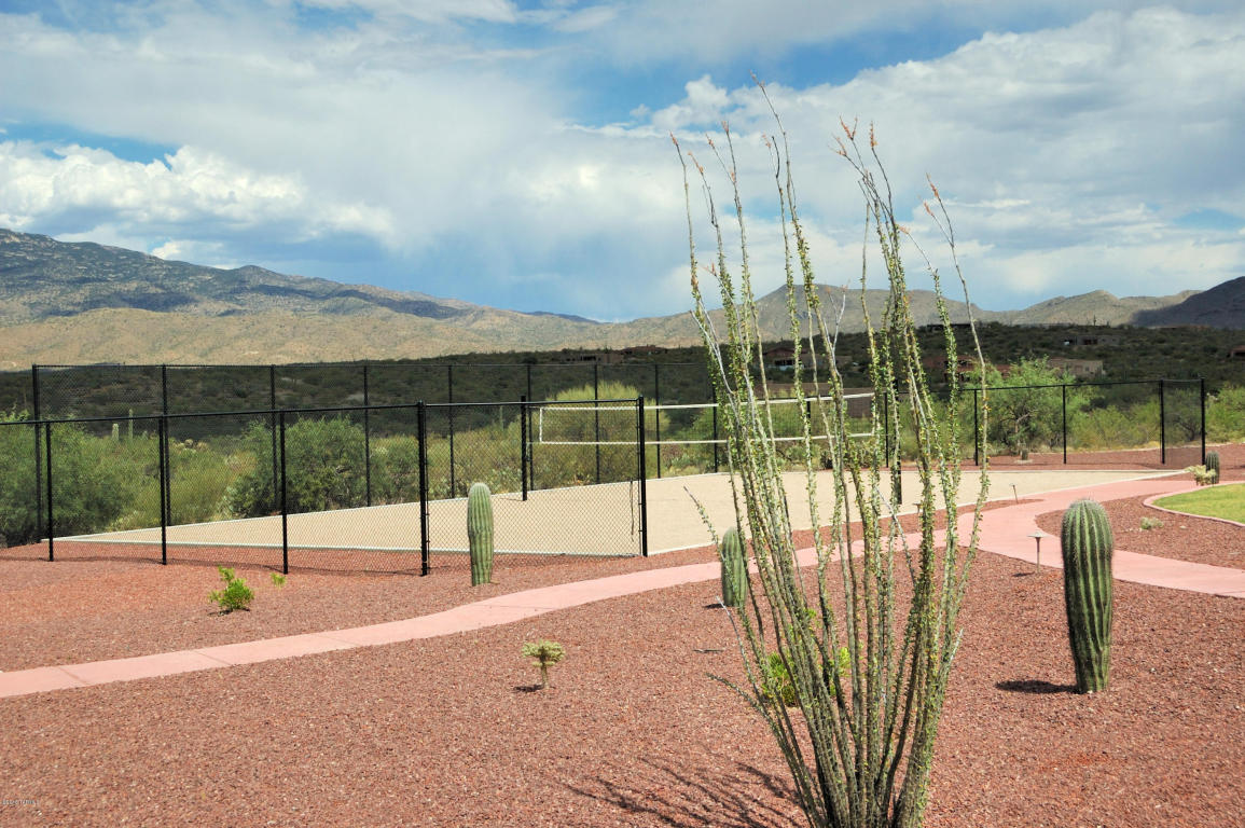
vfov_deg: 28.0
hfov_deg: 41.1
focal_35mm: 48
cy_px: 414
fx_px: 1659
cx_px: 622
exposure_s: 1/400
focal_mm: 32
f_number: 9
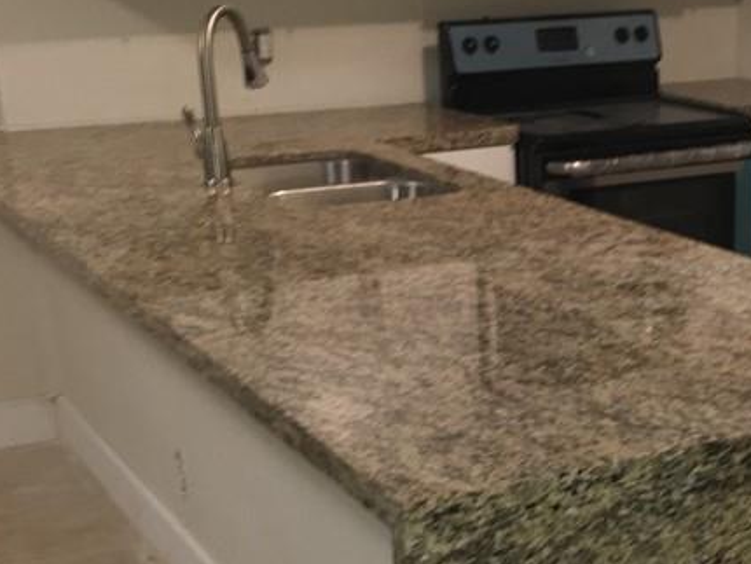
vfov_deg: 20.8
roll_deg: +0.5
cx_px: 604
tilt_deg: -22.8
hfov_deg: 27.6
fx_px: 1498
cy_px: 522
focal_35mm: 69
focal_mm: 4.15
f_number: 2.2
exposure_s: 1/16
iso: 80
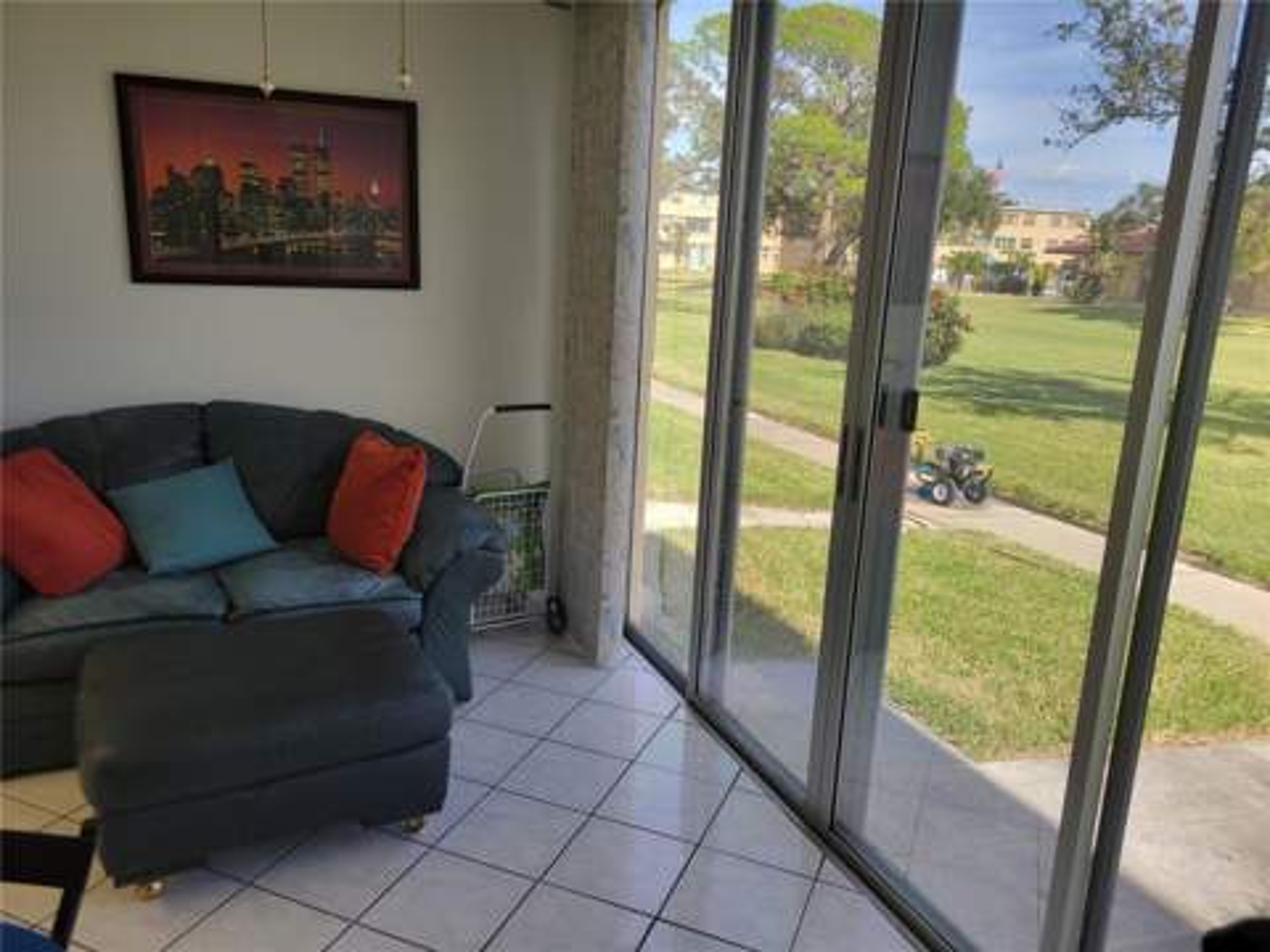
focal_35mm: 26
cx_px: 635
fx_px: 954
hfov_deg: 67.3
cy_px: 476
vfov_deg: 53.1
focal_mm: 5.4
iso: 64
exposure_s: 1/120
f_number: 1.8
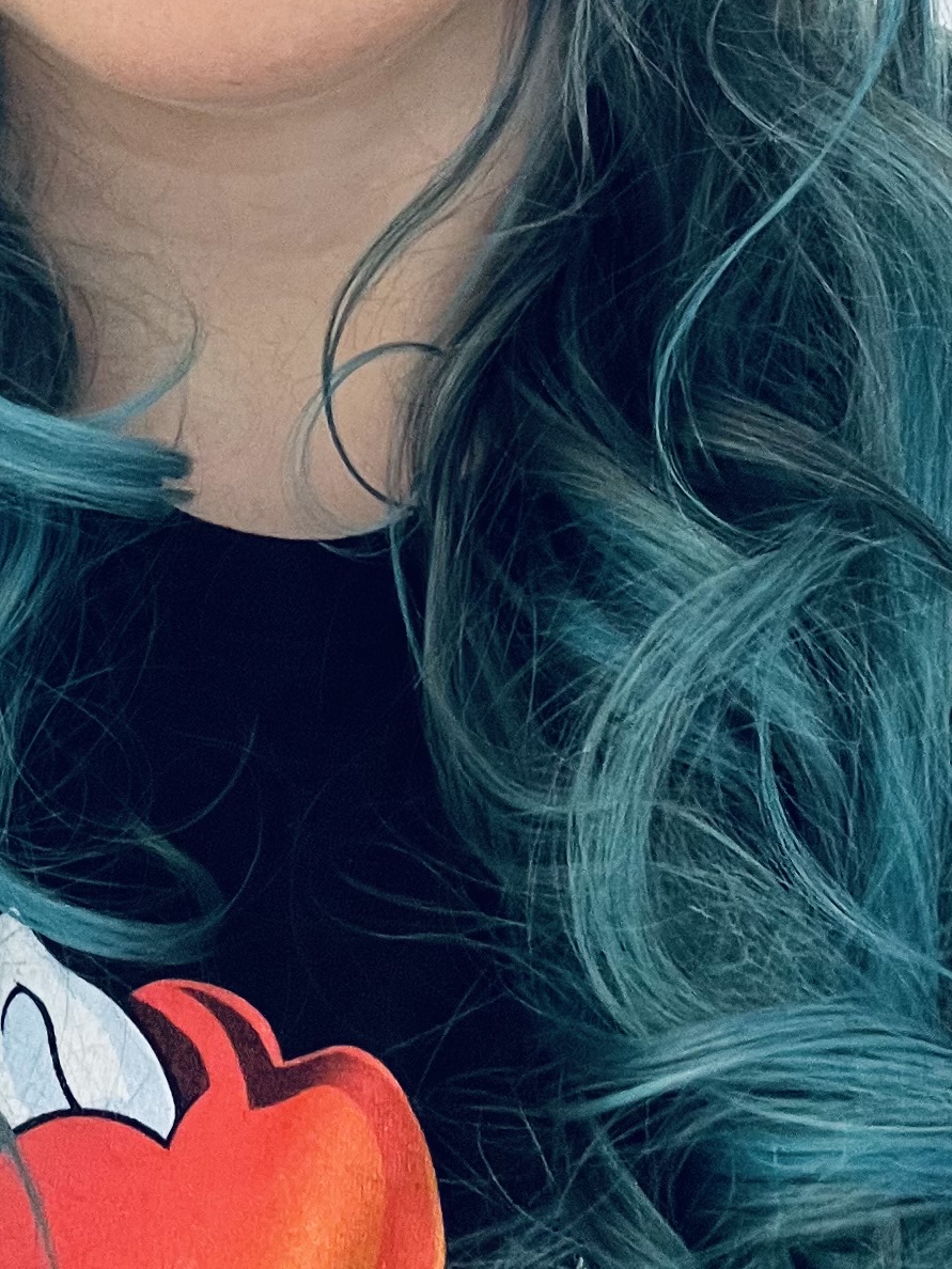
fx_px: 2860
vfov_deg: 23.5
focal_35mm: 78
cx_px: 288
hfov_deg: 18.8
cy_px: -123
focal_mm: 2.71
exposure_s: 1/33
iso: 250
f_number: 2.2
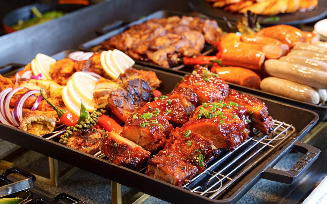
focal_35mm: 69
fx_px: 615
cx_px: 164
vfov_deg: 18.9
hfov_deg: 29.8
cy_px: 86
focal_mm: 49
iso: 400
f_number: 5
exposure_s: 1/125
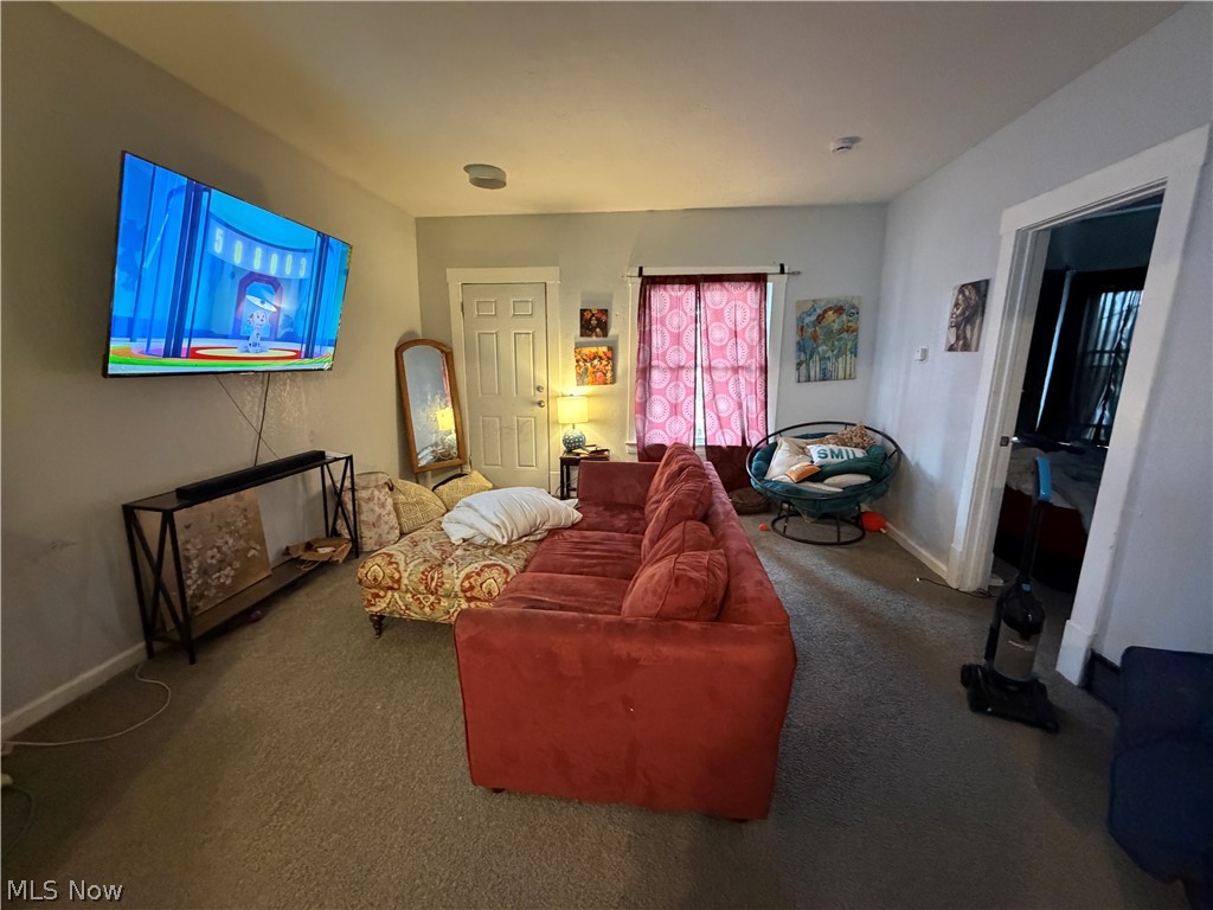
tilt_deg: -12.4
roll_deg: -0.9
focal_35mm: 14
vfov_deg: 85.7
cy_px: 455
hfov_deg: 102.1
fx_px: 491
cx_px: 606
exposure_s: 1/60
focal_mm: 2.22
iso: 1000
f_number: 2.2
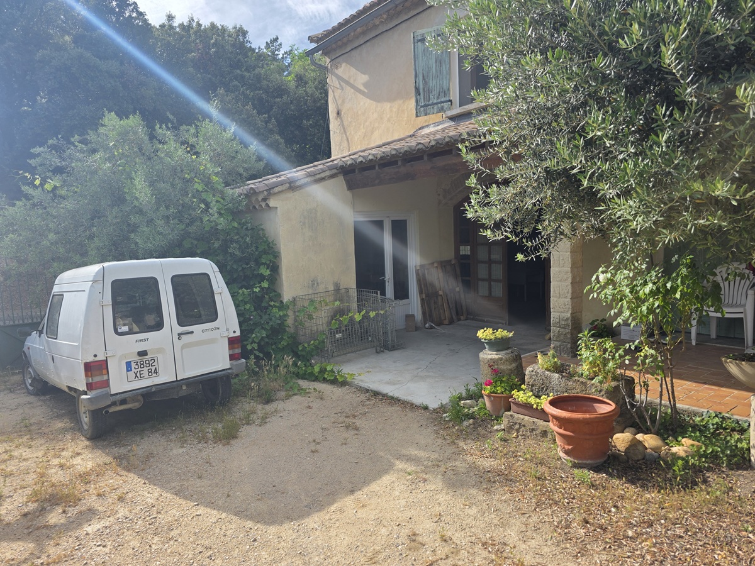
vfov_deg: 58.9
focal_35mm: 23
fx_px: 502
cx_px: 378
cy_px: 283
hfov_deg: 73.9
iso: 80
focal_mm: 6.3
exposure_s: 1/3151
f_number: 1.7
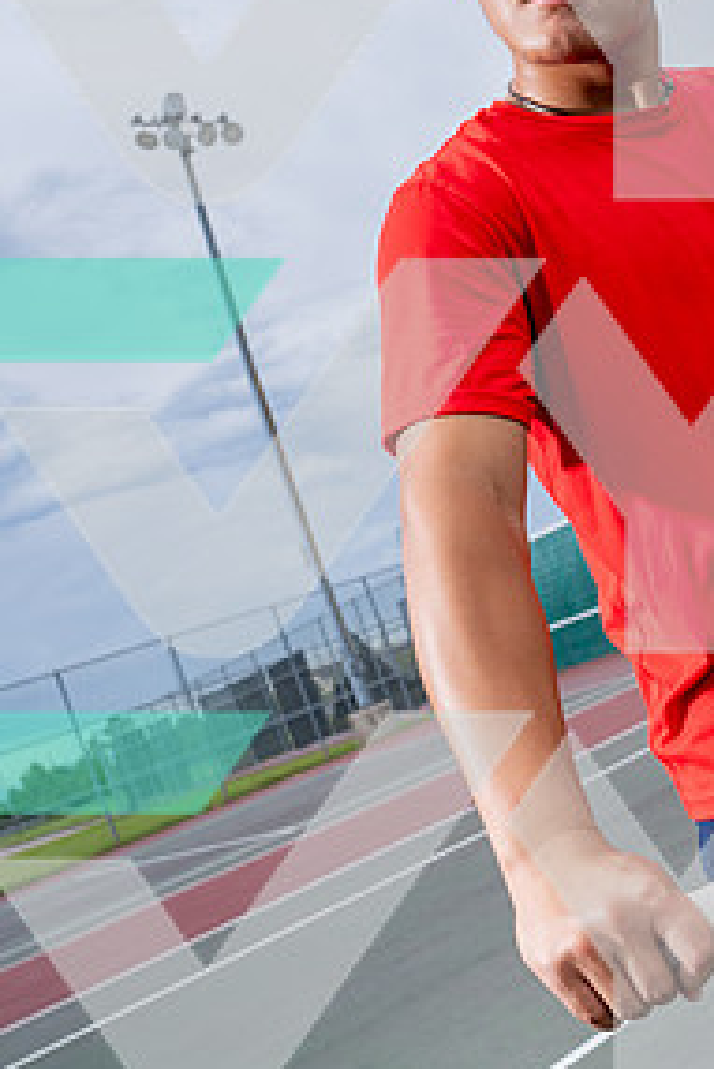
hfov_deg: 28.1
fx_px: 1248
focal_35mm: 42
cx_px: 845
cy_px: 458
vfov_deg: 46.2
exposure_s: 1/250
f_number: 5.6
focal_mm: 20
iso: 100
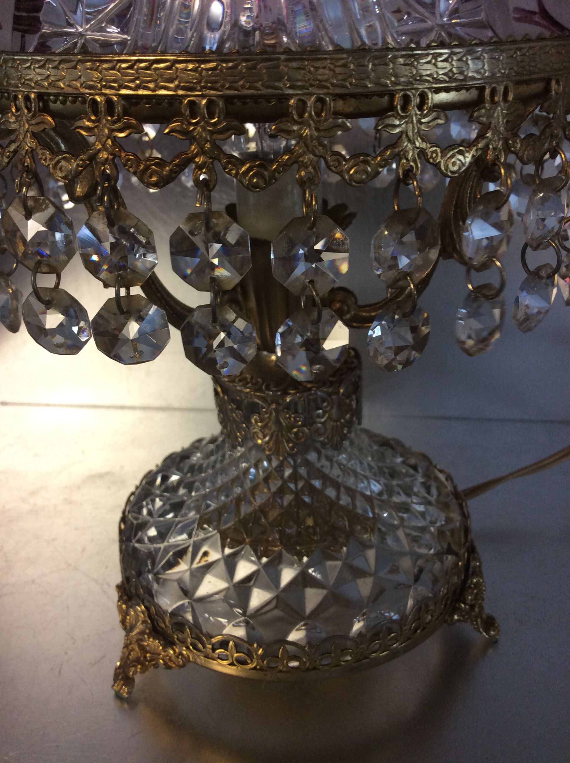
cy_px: 382
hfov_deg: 44.1
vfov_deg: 56.9
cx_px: 285
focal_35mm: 32
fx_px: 704
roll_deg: +2.4
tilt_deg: -27.1
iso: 80
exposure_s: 1/25
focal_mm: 3.3
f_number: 2.4
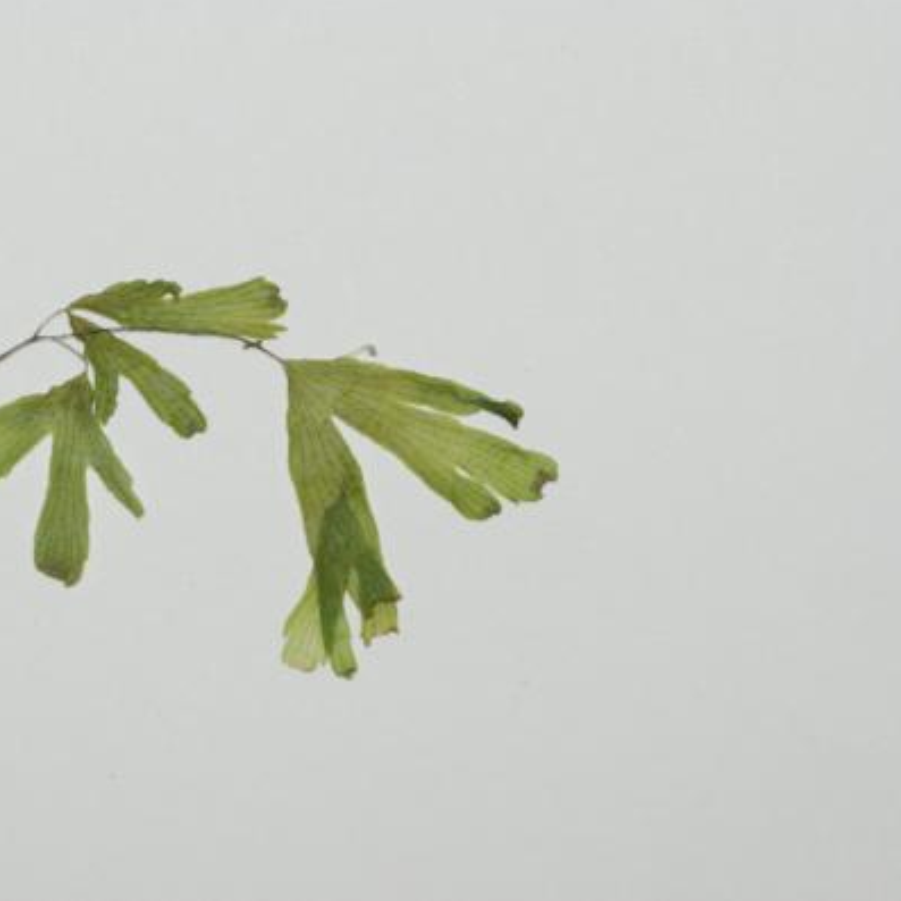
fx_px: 3975
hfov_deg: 12.9
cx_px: 225
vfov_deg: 12.9
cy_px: 447
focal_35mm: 135
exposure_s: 1/60
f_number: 8
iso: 100
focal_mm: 70
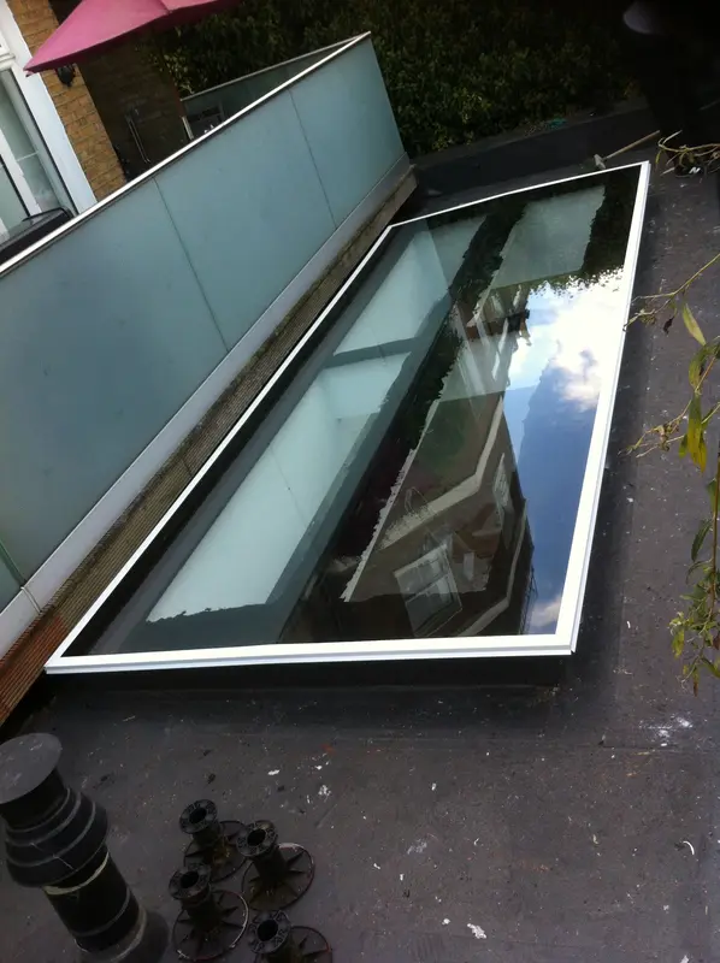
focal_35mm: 35
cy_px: 482
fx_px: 973
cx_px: 360
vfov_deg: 52.7
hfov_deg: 40.6
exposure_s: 1/120
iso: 125
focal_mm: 3.85
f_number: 2.8
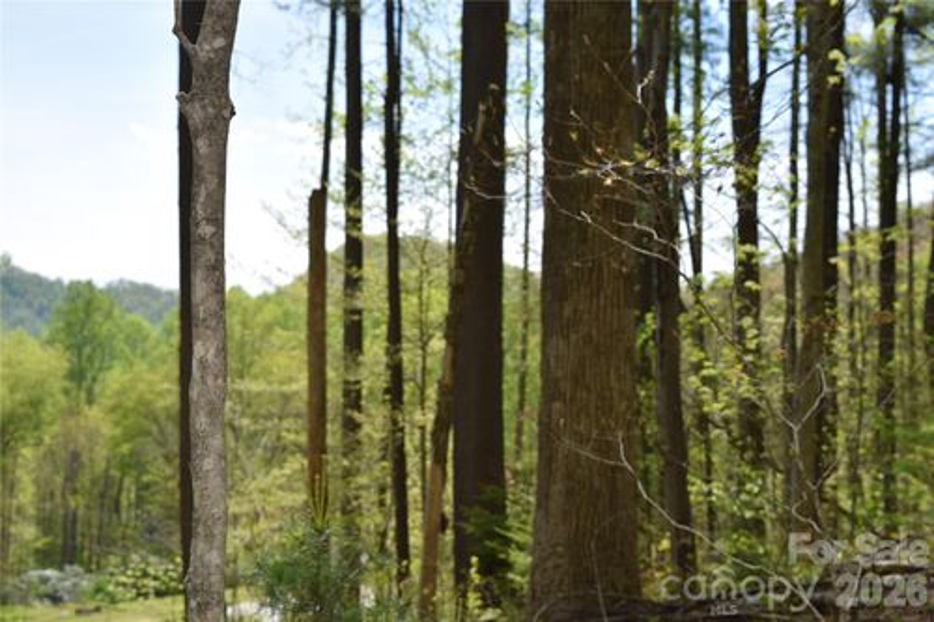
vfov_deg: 20.1
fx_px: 1751
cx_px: 467
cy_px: 311
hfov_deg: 29.9
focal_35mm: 68
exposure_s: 1/200
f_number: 8
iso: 100
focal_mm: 45
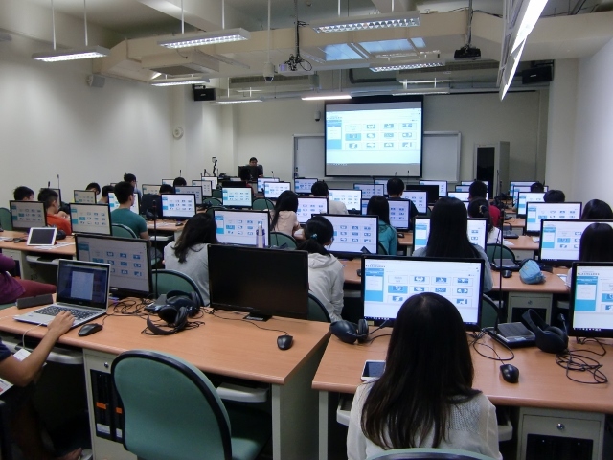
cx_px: 306
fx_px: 496
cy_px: 230
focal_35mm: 28
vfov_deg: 49.7
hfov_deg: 63.4
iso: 160
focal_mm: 4.9
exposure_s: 1/60
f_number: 2.6
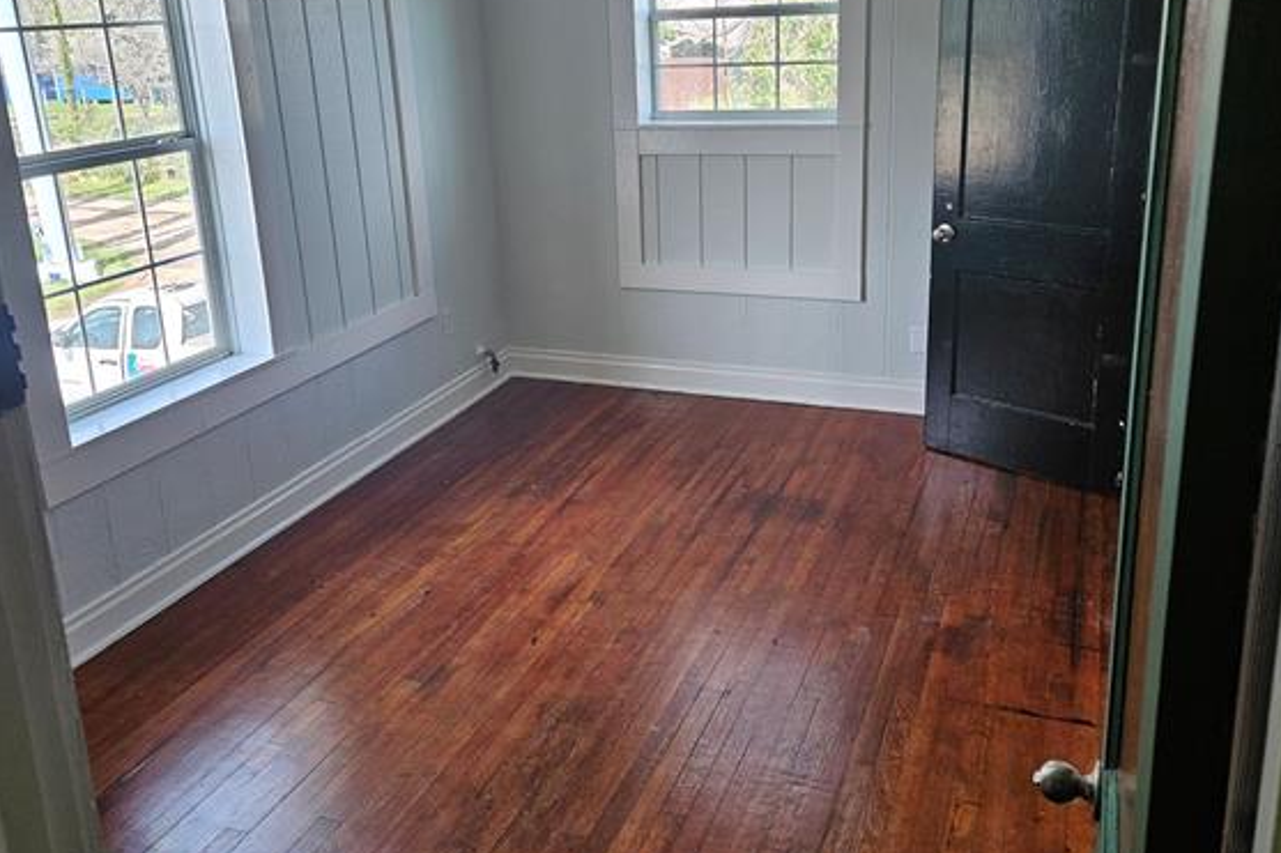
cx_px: 639
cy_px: 370
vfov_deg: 39.9
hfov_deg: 57.2
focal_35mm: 33
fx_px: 1174
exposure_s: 1/120
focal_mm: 5.4
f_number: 1.8
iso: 50
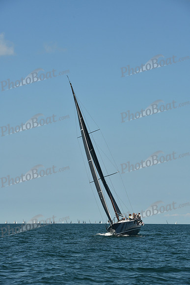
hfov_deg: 11.4
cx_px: 95
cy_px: 142
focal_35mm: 120
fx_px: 949
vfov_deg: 17.1
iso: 320
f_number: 8
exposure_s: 1/640
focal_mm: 120
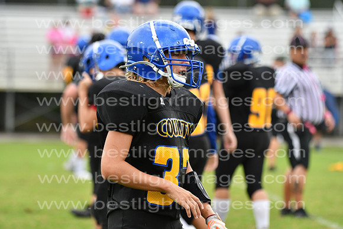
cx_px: 172
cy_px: 114
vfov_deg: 6.5
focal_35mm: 210
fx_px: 2001
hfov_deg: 9.8
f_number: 3.5
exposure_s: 1/2000
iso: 800
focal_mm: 140
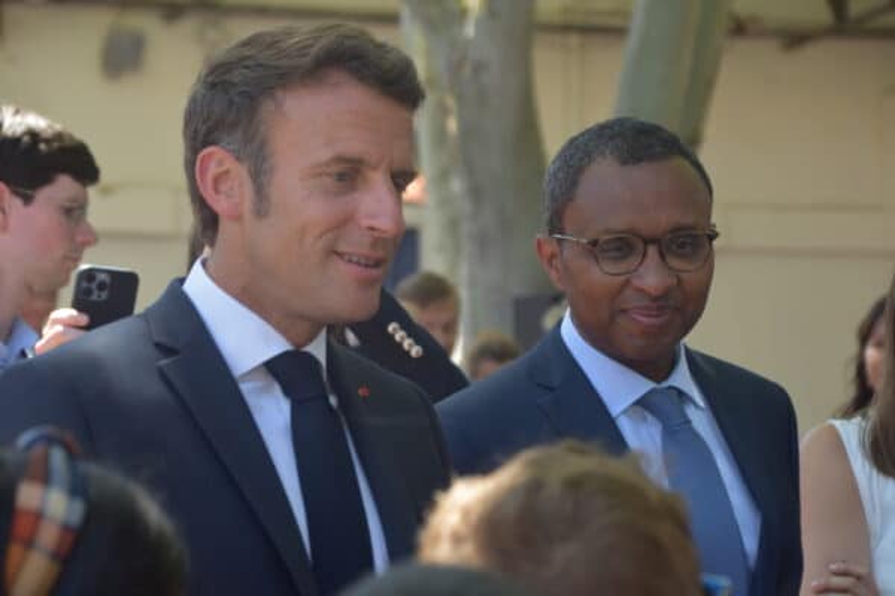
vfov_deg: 10.8
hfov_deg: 16.1
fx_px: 3170
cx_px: 448
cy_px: 298
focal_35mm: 128
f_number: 5.6
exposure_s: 1/250
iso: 320
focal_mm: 85
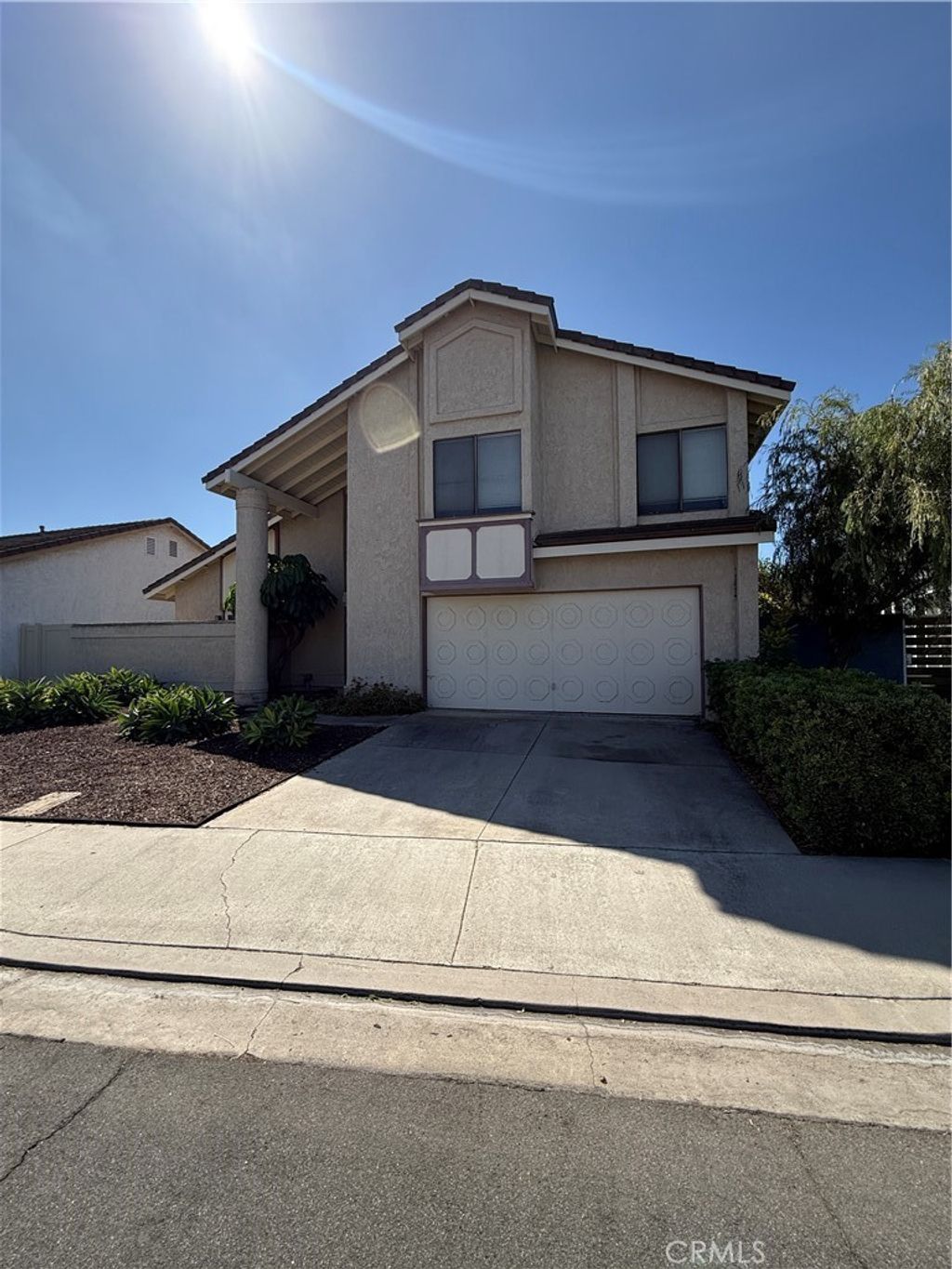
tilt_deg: +2.5
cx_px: 476
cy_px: 634
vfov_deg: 102.1
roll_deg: +0.1
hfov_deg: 85.7
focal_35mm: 14
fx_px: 513
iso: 50
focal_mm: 2.22
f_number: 2.2
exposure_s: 1/2024
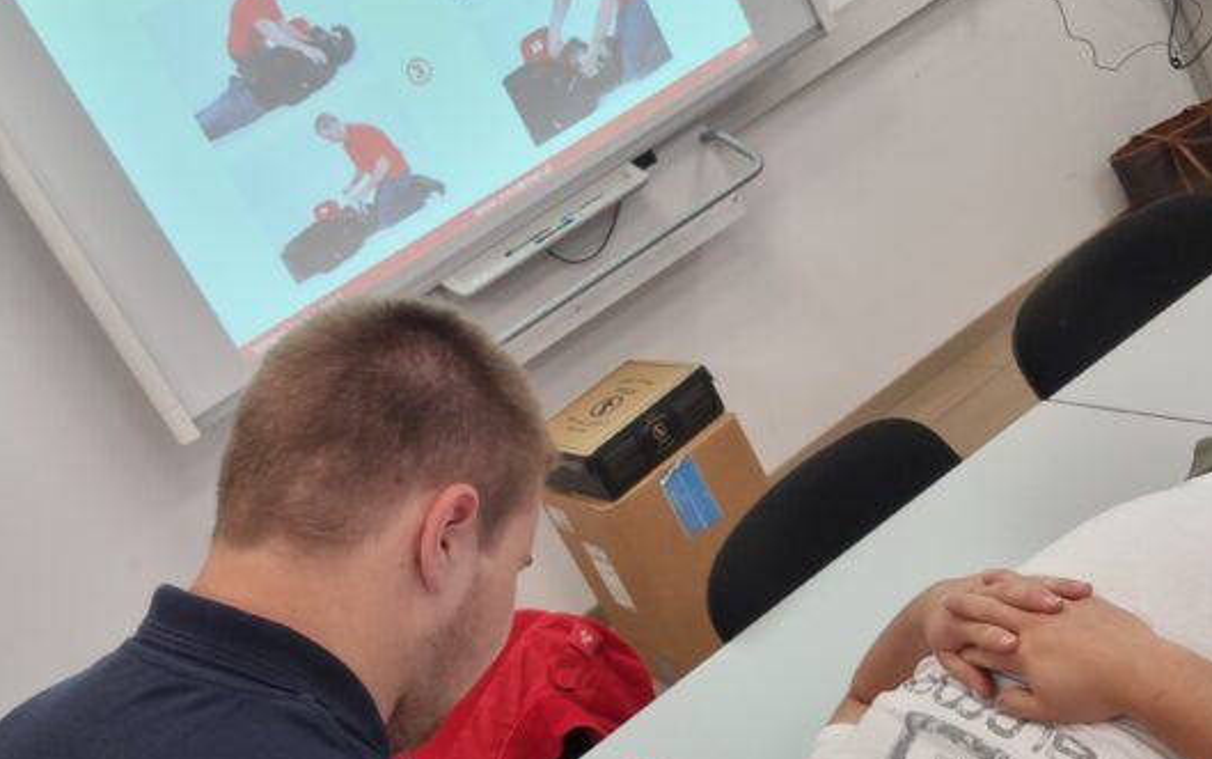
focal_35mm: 40
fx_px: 1322
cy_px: 371
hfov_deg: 49.1
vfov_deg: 32.0
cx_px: 509
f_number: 1.8
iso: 80
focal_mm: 5.4
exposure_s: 1/100
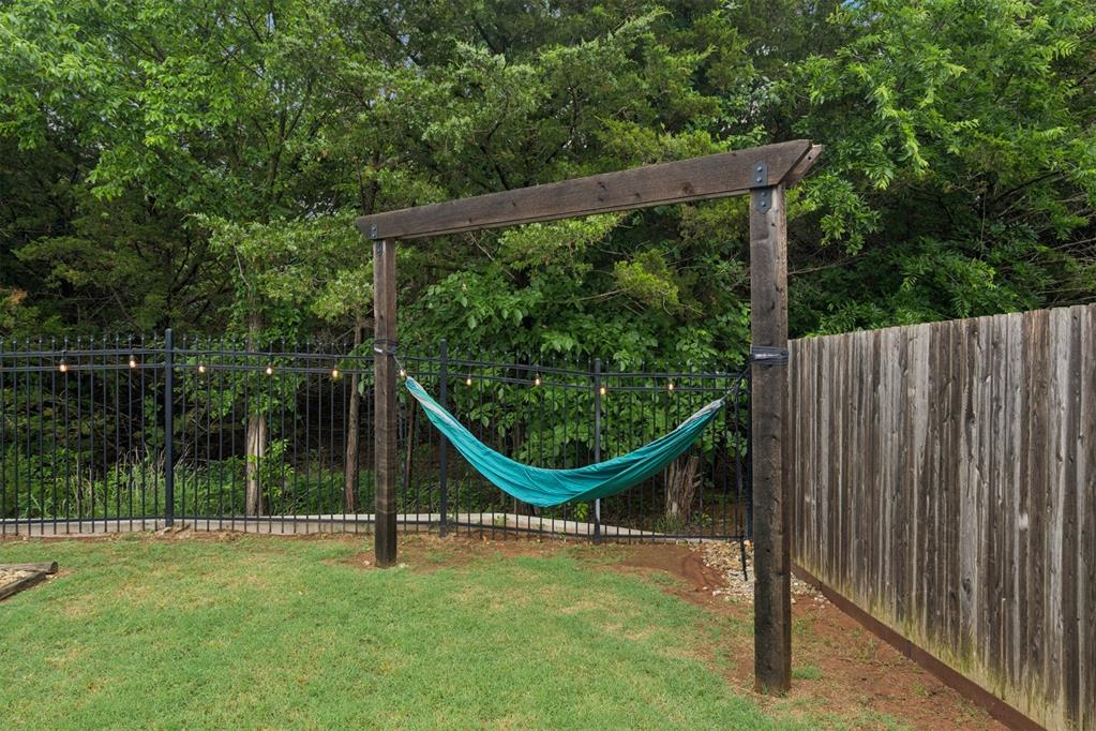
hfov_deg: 73.7
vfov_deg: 53.1
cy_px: 366
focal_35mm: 24
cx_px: 548
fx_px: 731
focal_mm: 24
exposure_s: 1/50
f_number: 8
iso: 200
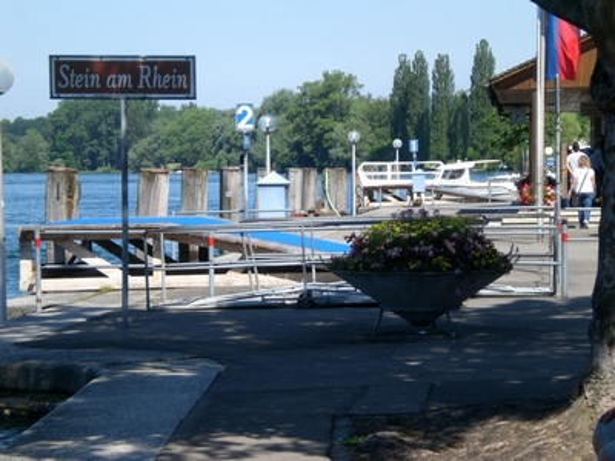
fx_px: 2025
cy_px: 230
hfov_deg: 17.3
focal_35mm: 114
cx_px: 308
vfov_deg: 13.0
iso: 50
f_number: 5.9
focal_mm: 18.9
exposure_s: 1/200
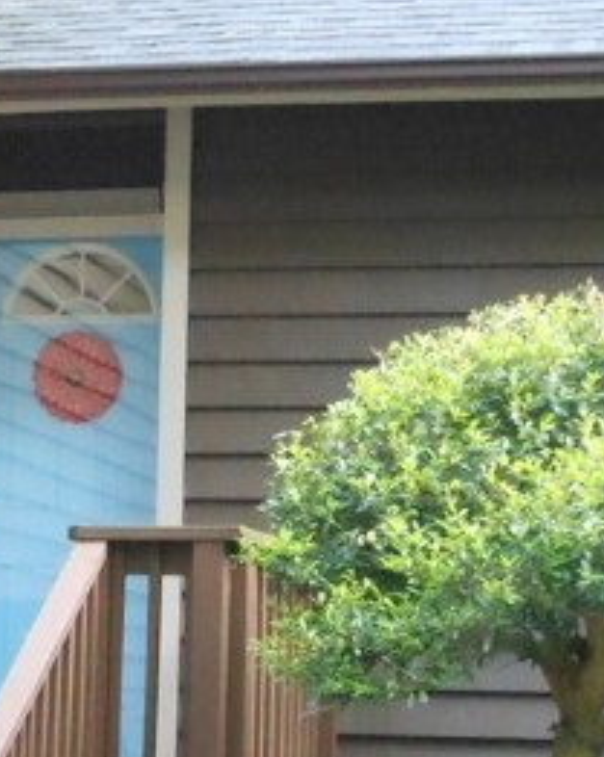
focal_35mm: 129
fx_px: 2888
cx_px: 237
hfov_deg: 11.9
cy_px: 711
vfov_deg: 14.7
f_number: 4.6
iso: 800
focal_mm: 8.1
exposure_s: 1/30
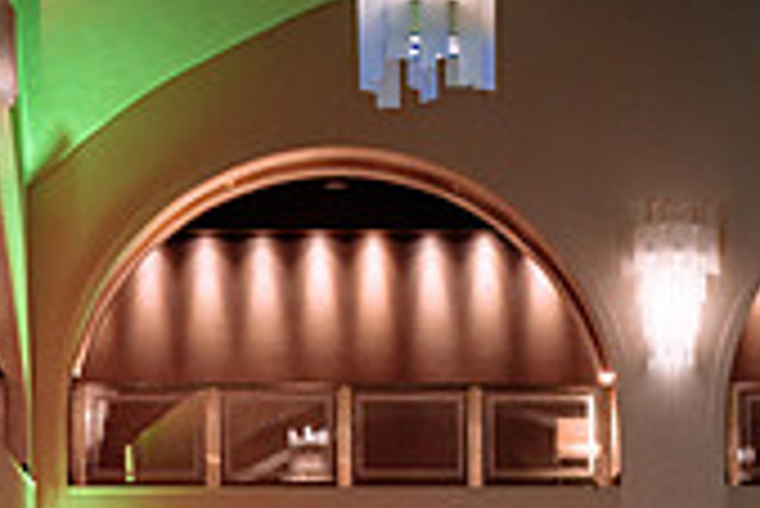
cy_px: 854
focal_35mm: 118
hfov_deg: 17.3
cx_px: 428
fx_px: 2493
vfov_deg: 11.0
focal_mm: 30.5
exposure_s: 1/60
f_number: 3.5
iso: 1000
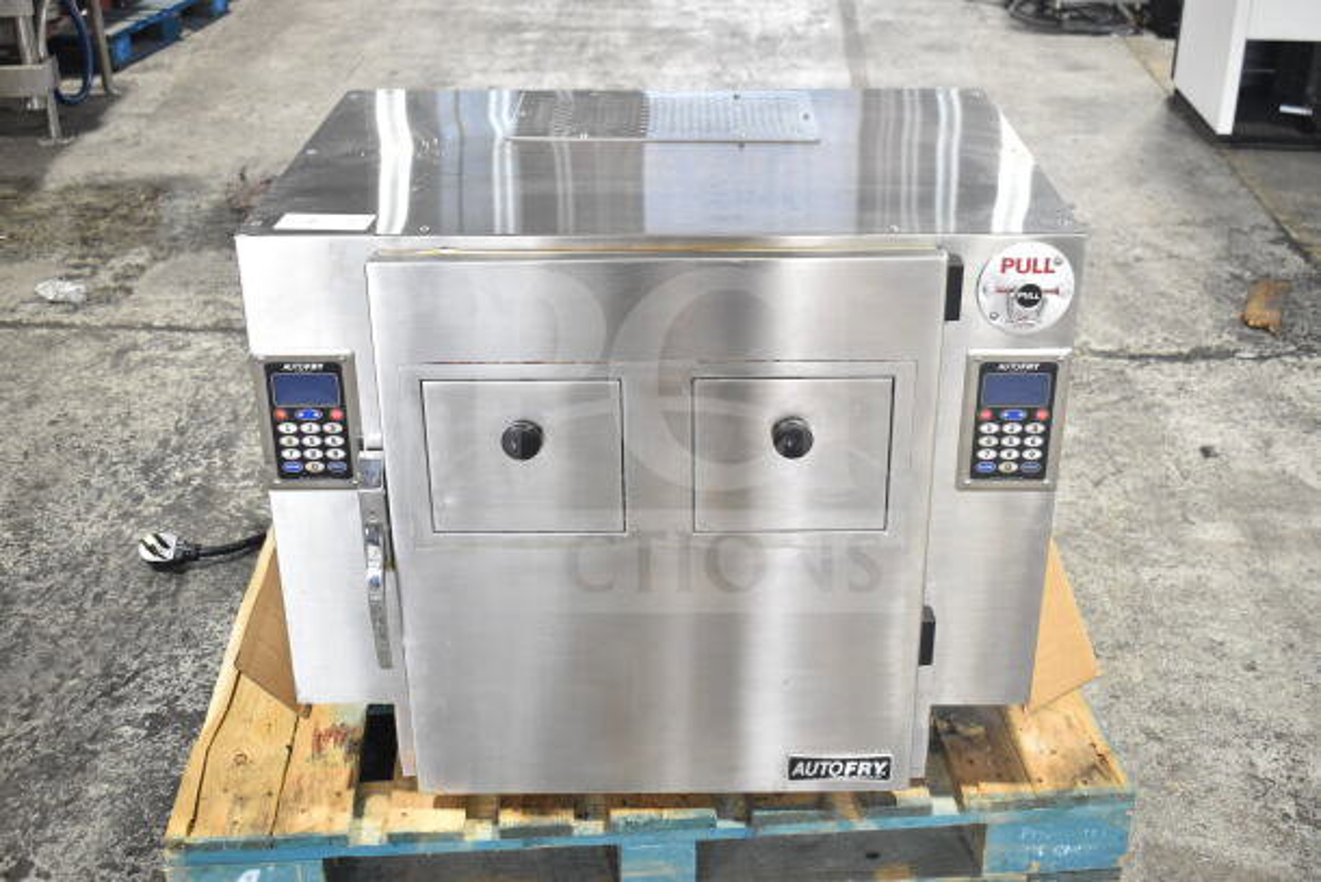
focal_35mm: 42
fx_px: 1541
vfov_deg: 31.9
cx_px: 660
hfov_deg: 46.4
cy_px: 441
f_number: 4.5
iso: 1600
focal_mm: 28
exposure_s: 1/80
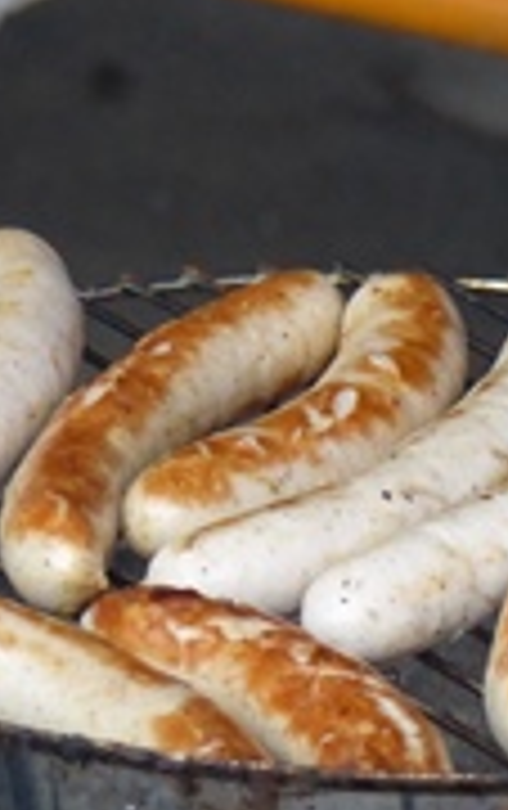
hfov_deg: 3.3
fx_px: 8832
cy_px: 590
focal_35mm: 400
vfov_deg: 5.2
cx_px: 355
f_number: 2.8
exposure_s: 1/320
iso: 640
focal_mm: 30.6
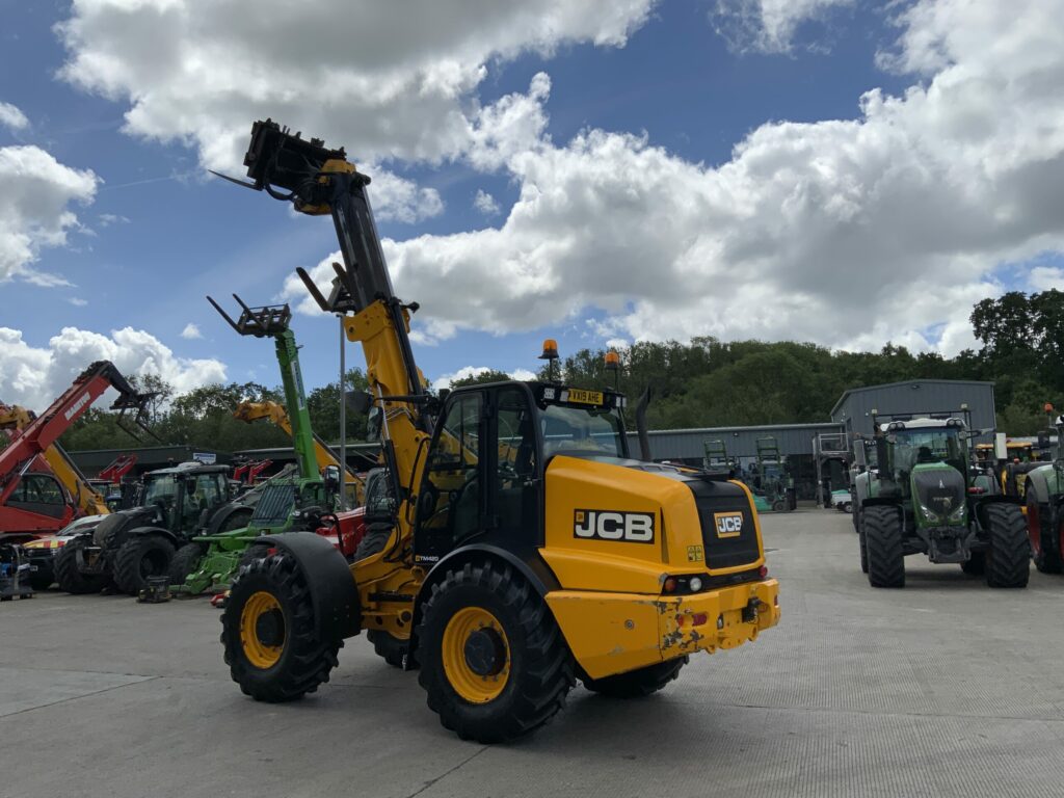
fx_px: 891
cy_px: 399
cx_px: 532
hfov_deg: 61.7
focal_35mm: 29
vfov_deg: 48.2
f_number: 1.8
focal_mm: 3
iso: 20
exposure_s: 1/4065
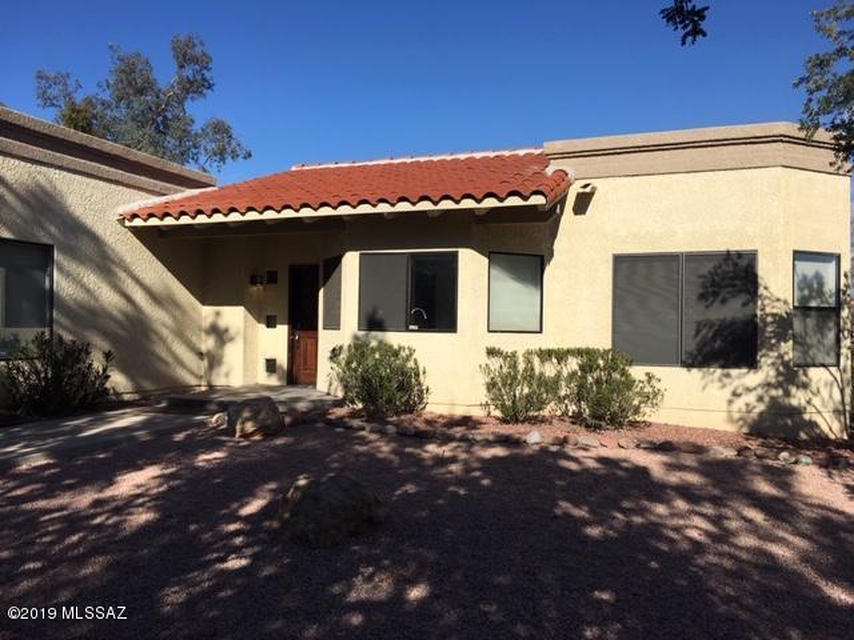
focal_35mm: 29
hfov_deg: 61.7
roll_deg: -0.3
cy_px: 320
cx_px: 427
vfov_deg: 48.2
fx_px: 715
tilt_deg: +0.2
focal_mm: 4.15
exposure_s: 1/2849
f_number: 2.2
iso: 25
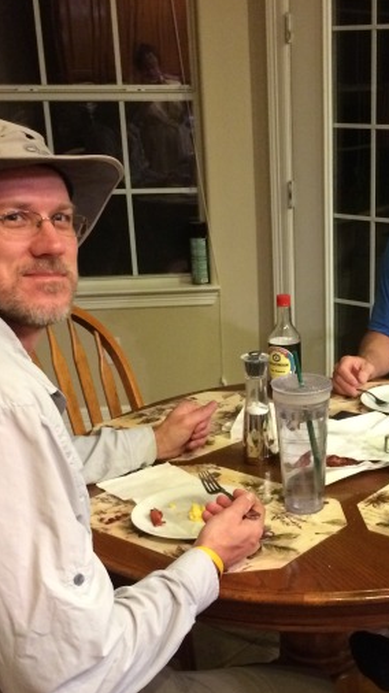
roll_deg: +0.7
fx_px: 918
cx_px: 342
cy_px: 396
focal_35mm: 50
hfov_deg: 23.4
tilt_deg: -19.8
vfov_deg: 41.3
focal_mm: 4.15
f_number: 2.2
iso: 400
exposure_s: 1/15
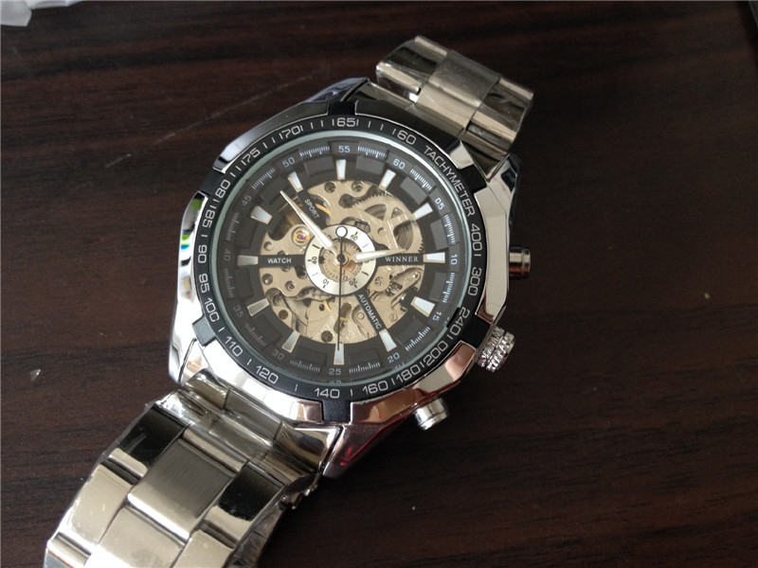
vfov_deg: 40.7
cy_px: 284
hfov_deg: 52.6
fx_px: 766
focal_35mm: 35
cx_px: 379
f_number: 2.4
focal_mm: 4.28
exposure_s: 1/20
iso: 125
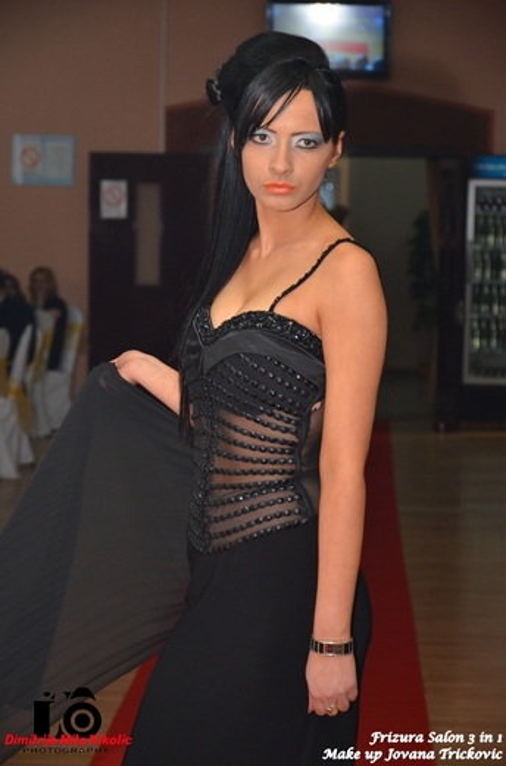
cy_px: 383
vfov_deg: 18.2
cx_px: 253
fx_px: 2384
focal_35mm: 112
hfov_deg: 12.1
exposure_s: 1/100
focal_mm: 75
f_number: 5.3
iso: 1000
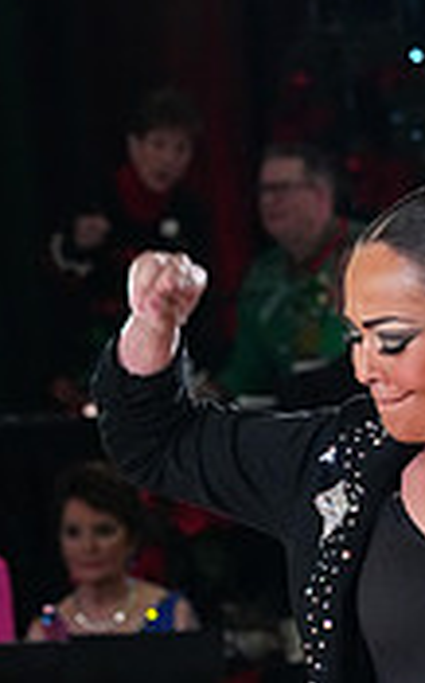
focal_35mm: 456
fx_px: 8472
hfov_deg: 2.9
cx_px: 528
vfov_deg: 4.6
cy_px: 960
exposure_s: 1/400
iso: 8000
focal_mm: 135
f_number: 6.3
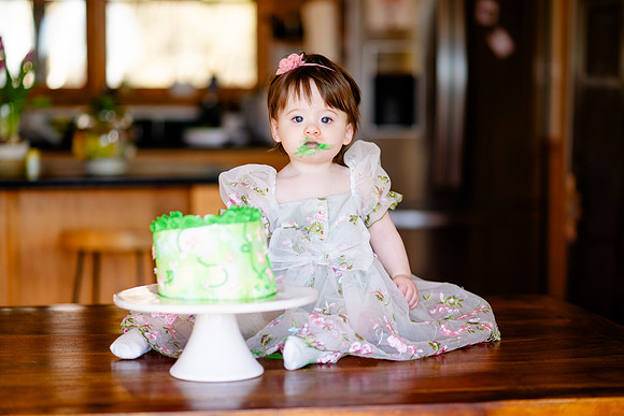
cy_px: 208
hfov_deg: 23.9
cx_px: 312
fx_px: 1474
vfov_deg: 16.1
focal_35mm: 85
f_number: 2.2
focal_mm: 85
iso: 250
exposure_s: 1/500
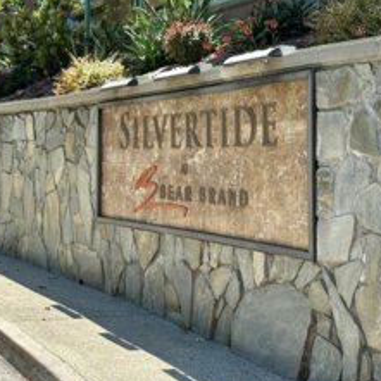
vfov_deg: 25.0
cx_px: 95
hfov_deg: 24.7
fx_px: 859
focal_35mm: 69
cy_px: 195
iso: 64
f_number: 1.78
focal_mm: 6.86
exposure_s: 1/1815
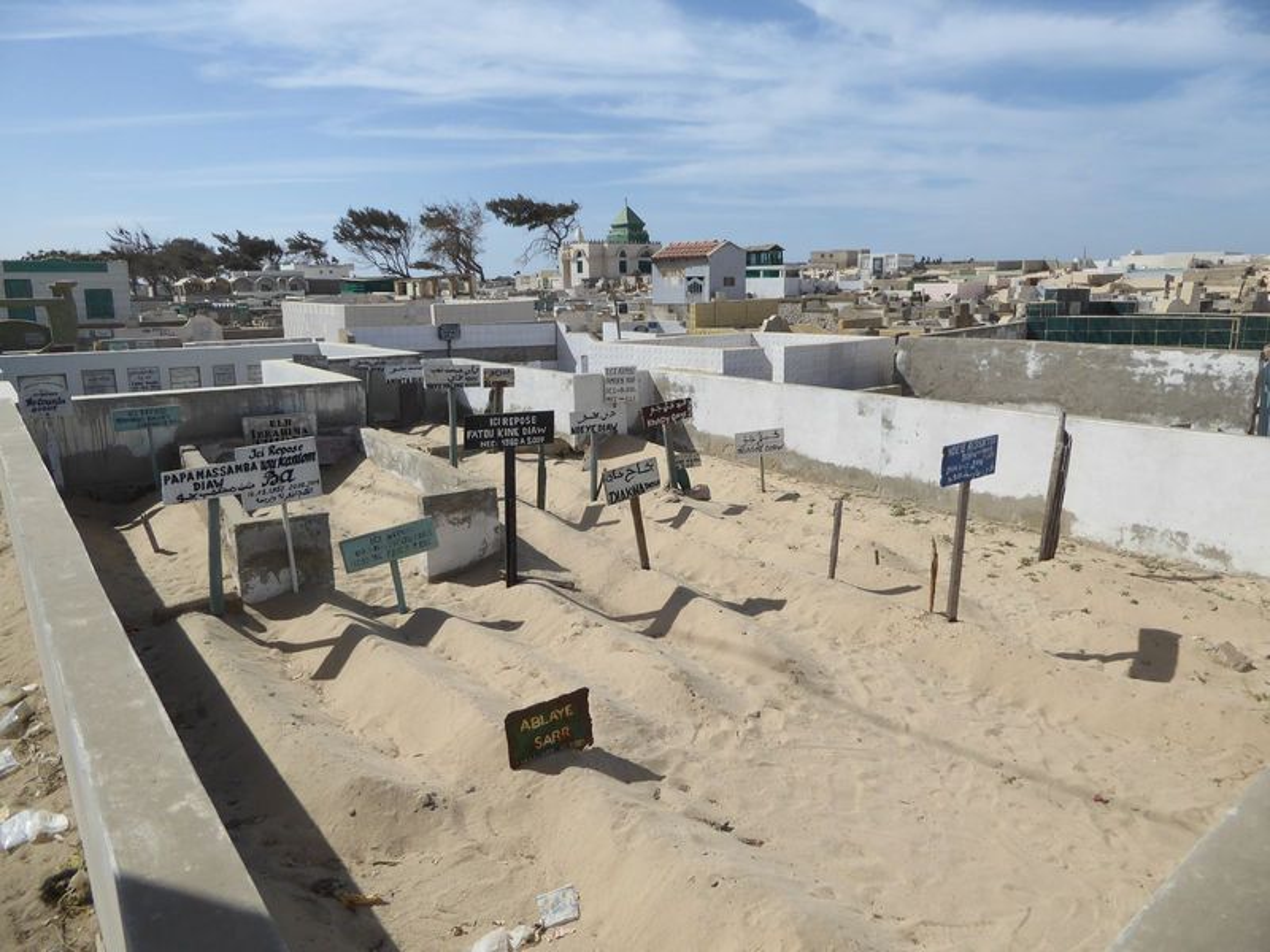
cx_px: 635
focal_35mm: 25
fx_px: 917
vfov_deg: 54.9
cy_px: 476
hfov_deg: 69.4
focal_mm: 4.3
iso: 80
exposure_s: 1/1600
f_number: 3.3
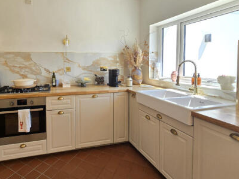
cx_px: 88
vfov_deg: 67.9
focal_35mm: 19
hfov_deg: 82.9
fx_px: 131
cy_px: 70
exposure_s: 1/145
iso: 50
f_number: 2.2
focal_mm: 2.2
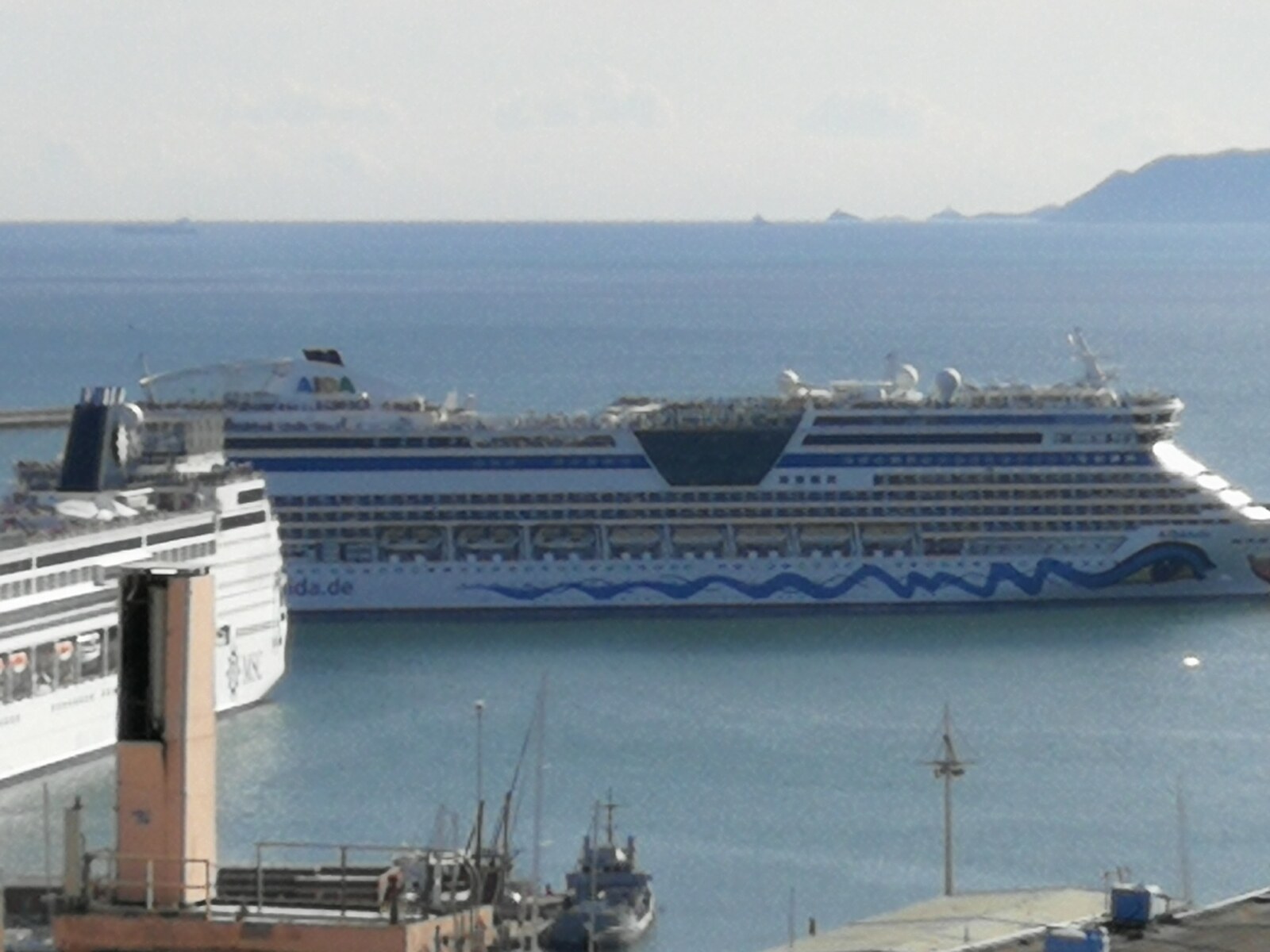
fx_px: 7044
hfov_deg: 10.3
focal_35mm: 192
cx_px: 635
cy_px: 476
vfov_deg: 7.7
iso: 50
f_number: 1.8
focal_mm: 3.95
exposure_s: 1/1845
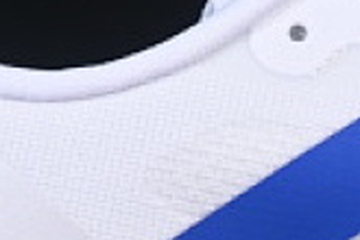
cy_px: 131
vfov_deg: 2.8
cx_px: 458
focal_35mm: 490
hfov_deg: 4.2
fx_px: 4900
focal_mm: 50
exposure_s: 1/100
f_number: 8
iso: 160
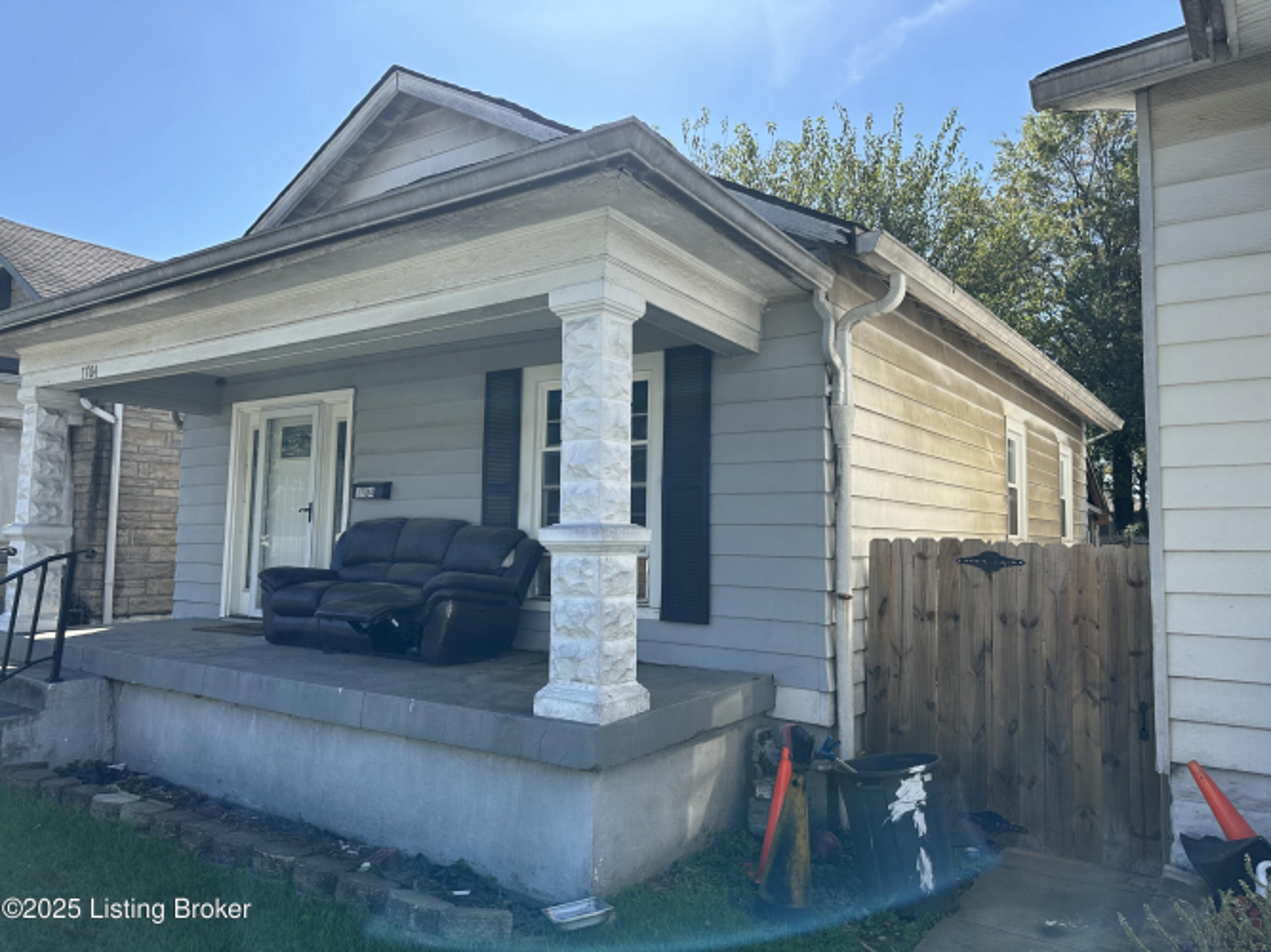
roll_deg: -1.3
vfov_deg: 56.8
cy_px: 476
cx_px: 636
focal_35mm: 24
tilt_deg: +4.4
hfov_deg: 71.6
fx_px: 881
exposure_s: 1/1949
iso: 80
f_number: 1.78
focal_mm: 6.86
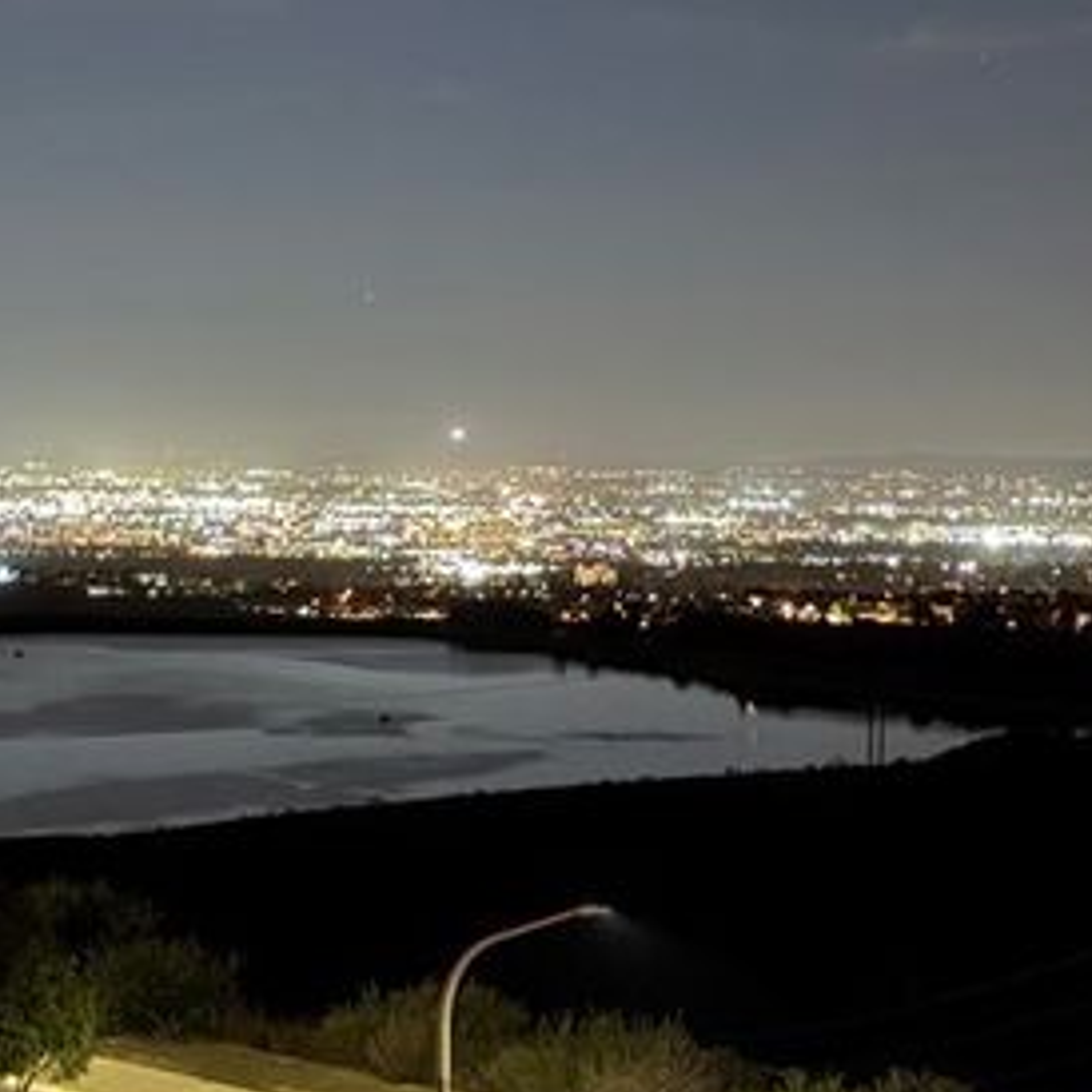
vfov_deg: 18.9
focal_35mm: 92
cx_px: 474
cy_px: 620
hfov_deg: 18.9
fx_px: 3284
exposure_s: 1/2
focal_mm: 6.76
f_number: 1.78
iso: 640
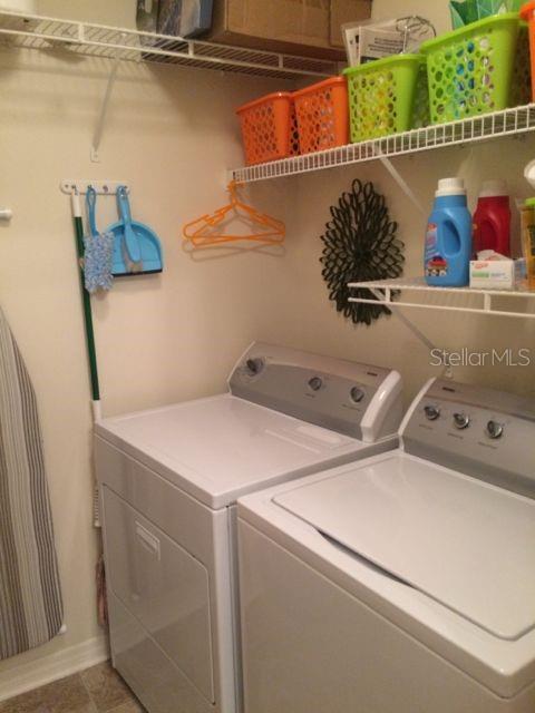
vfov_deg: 61.7
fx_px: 598
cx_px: 268
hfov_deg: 48.2
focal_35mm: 29
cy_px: 356
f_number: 2.2
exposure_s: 1/30
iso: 250
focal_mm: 4.15
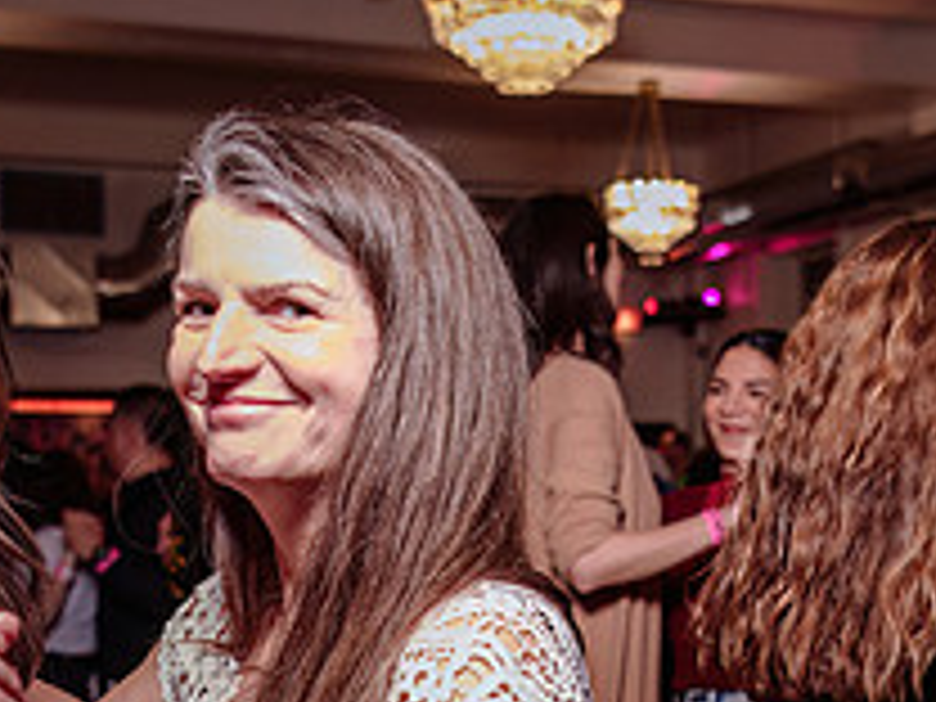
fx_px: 1974
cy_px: 675
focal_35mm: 73
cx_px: 640
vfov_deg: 19.7
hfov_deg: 26.5
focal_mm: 24
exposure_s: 1/160
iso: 800
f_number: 2.8
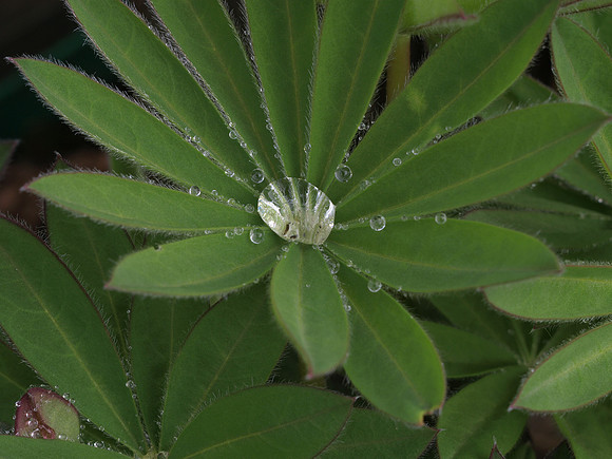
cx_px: 306
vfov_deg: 8.3
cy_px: 230
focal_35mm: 178
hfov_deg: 11.1
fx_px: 3147
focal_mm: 89
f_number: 11
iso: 100
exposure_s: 1/13
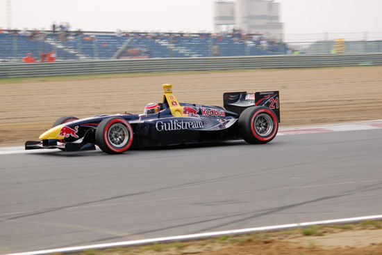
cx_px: 191
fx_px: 1559
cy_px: 128
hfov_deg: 14.0
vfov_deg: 9.3
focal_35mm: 147
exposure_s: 1/640
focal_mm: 98
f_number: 6.3
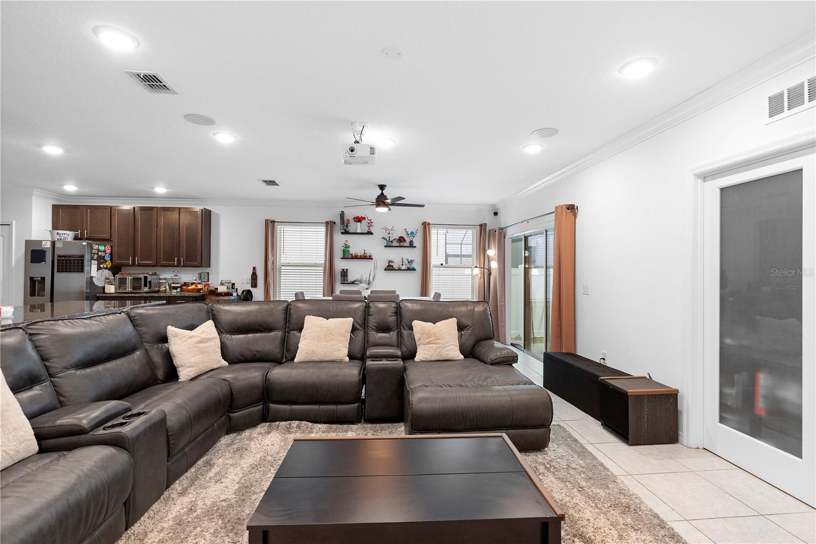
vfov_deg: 73.7
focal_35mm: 16
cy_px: 272
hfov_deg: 96.7
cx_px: 408
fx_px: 363
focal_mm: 16
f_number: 8
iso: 800
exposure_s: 1/6
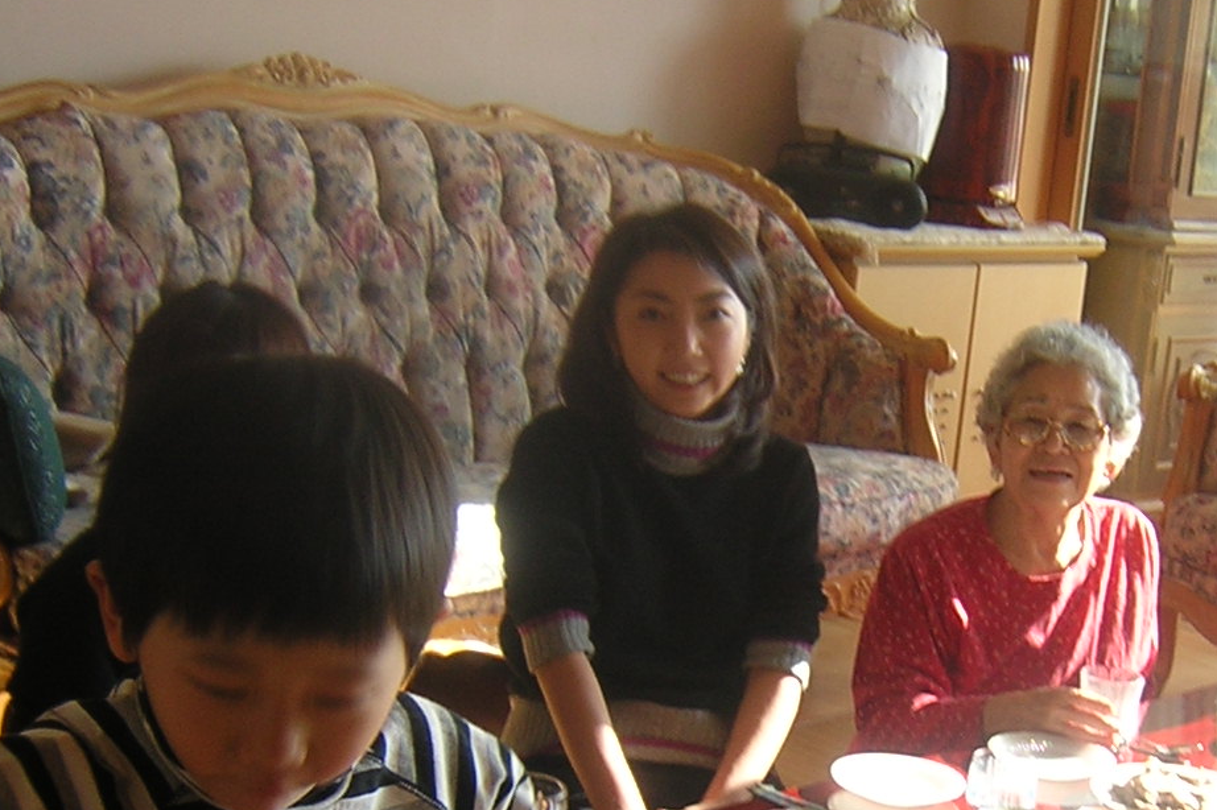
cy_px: 677
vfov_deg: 20.6
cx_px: 908
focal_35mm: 65
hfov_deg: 30.5
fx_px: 2196
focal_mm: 4.7
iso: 100
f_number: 2.6
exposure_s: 1/51
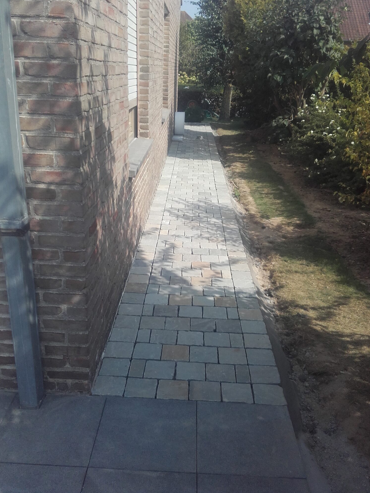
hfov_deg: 44.2
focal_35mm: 32
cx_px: 182
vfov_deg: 56.8
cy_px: 240
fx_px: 456
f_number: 2.2
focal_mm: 3.31
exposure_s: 1/762
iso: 50
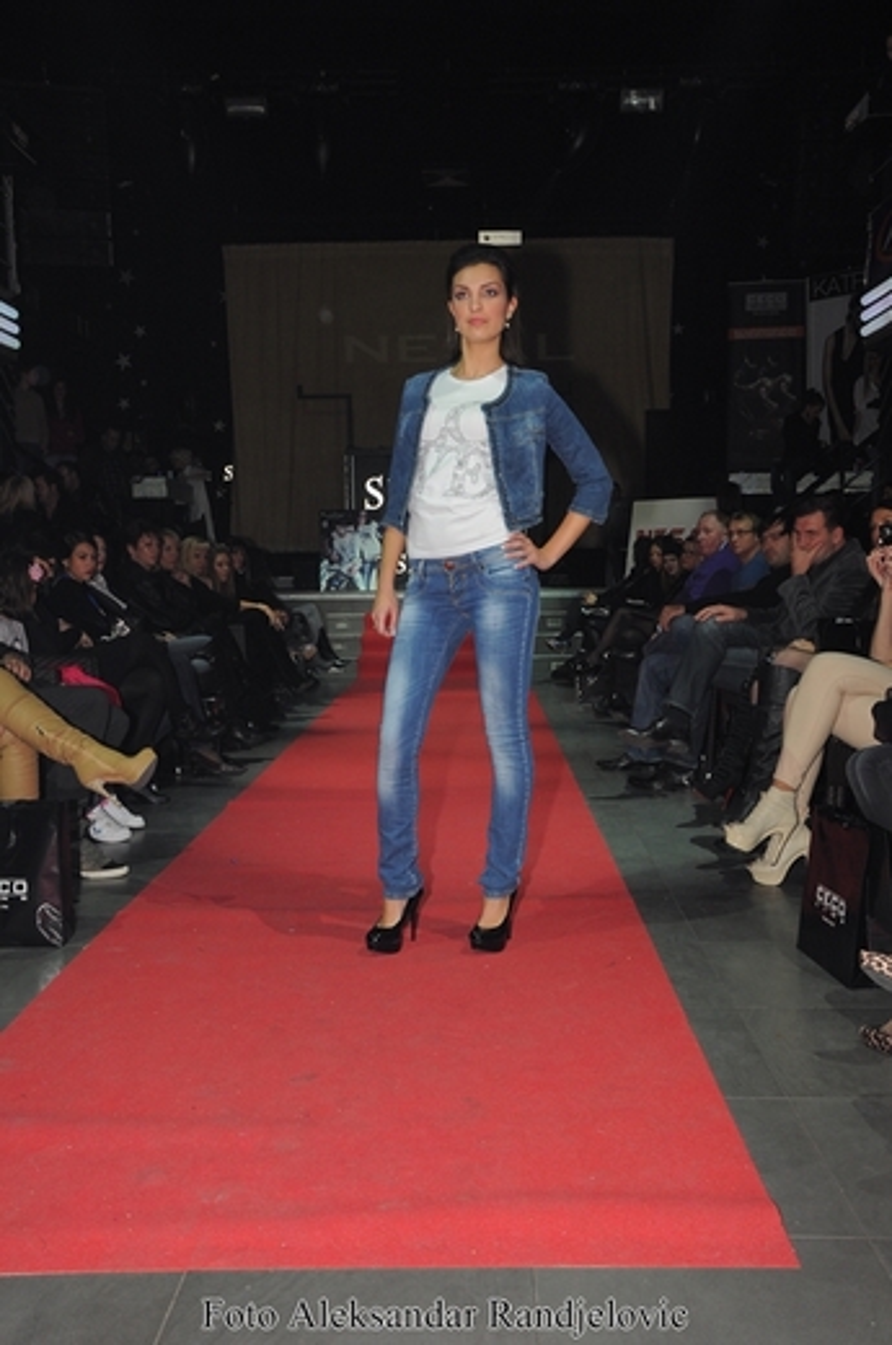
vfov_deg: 57.3
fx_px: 1231
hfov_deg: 39.8
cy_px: 672
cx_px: 446
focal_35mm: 33
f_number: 6.3
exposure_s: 1/60
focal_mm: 22
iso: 400
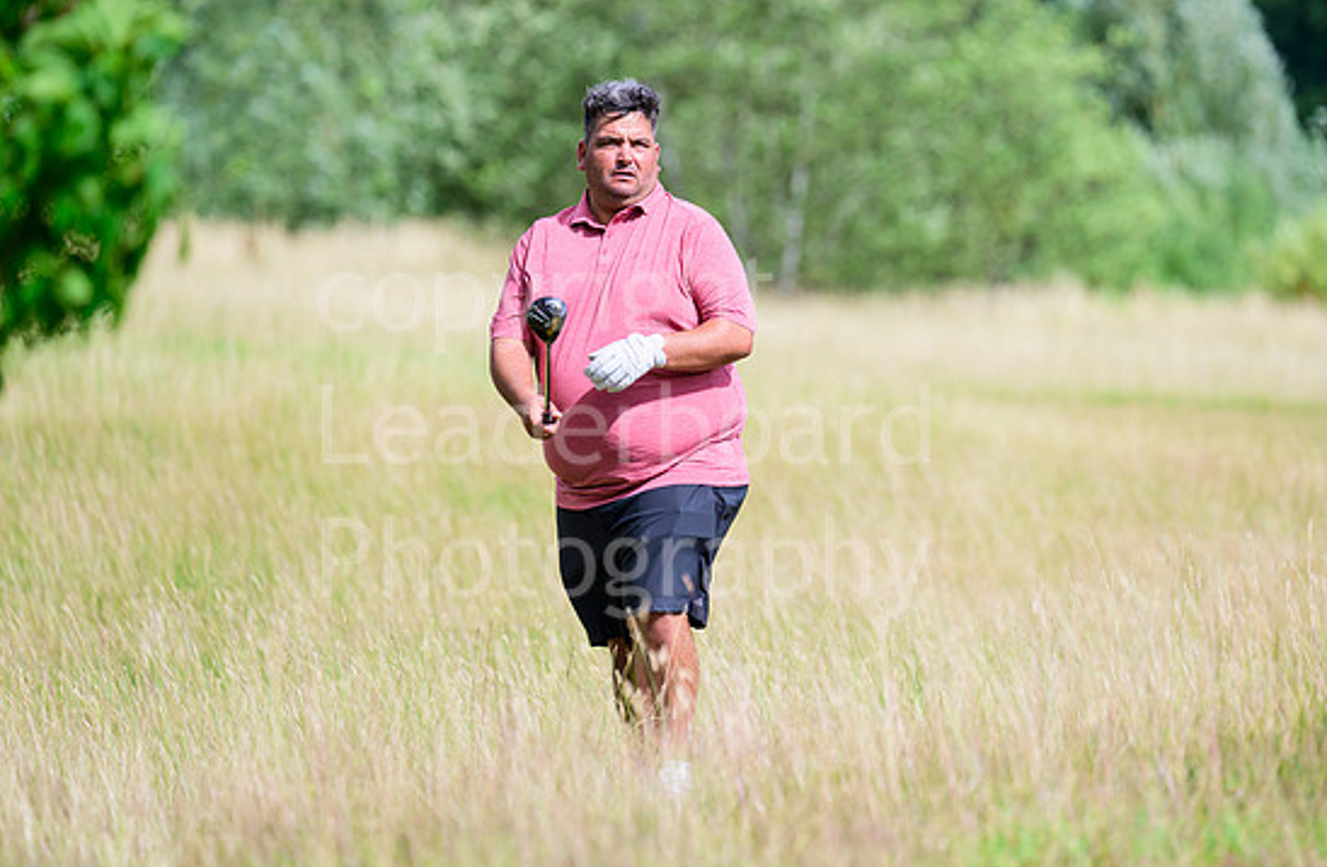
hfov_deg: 5.8
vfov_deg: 3.8
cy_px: 368
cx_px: 731
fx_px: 13004
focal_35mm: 355
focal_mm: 290
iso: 500
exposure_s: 1/3200
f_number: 5.3
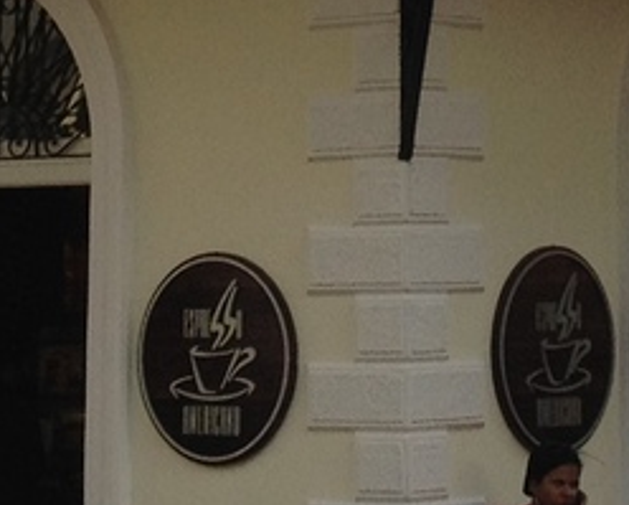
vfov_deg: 6.8
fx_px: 4100
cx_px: 462
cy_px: -482
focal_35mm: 220
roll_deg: +0.6
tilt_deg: +8.5
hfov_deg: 8.8
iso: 50
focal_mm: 4.28
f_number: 2.4
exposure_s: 1/368
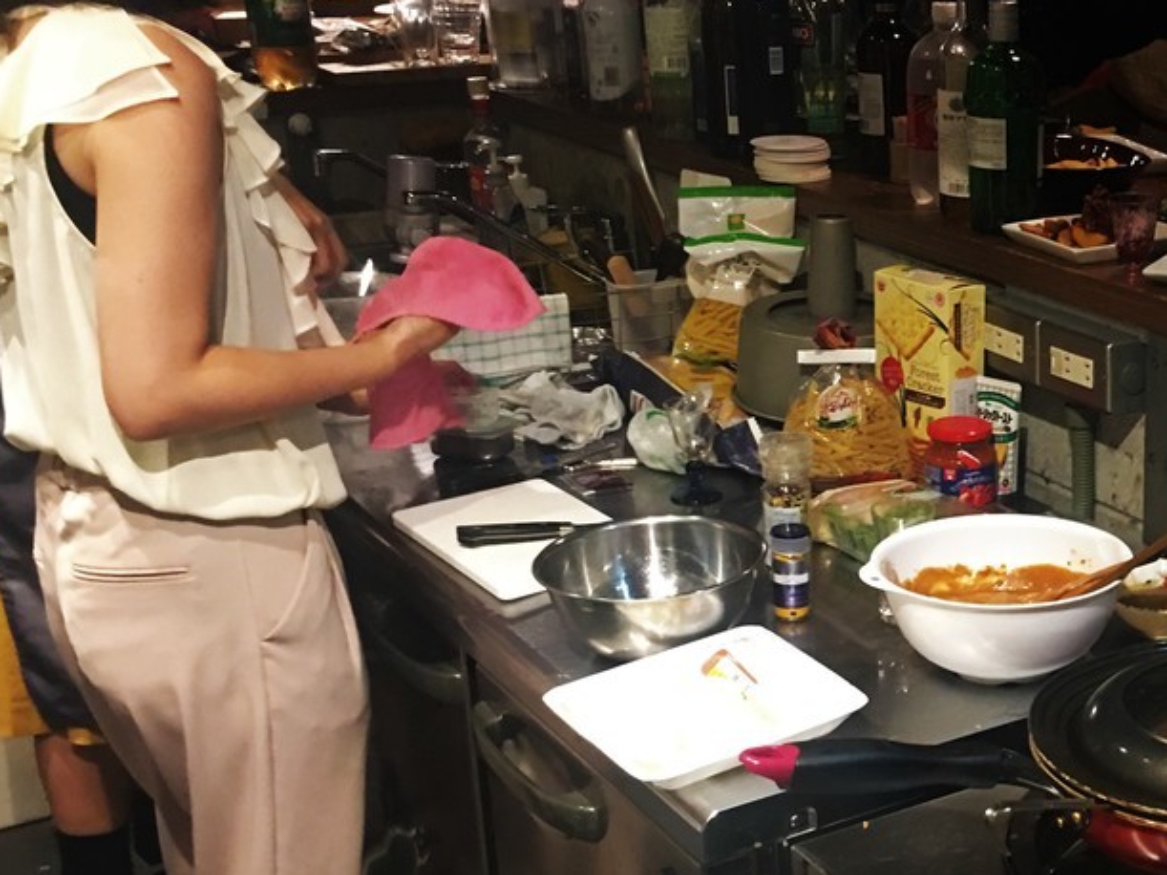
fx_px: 1921
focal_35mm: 57
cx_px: 1093
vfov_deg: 25.6
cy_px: 550
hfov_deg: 31.8
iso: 100
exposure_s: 1/10
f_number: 2.2
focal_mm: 4.15
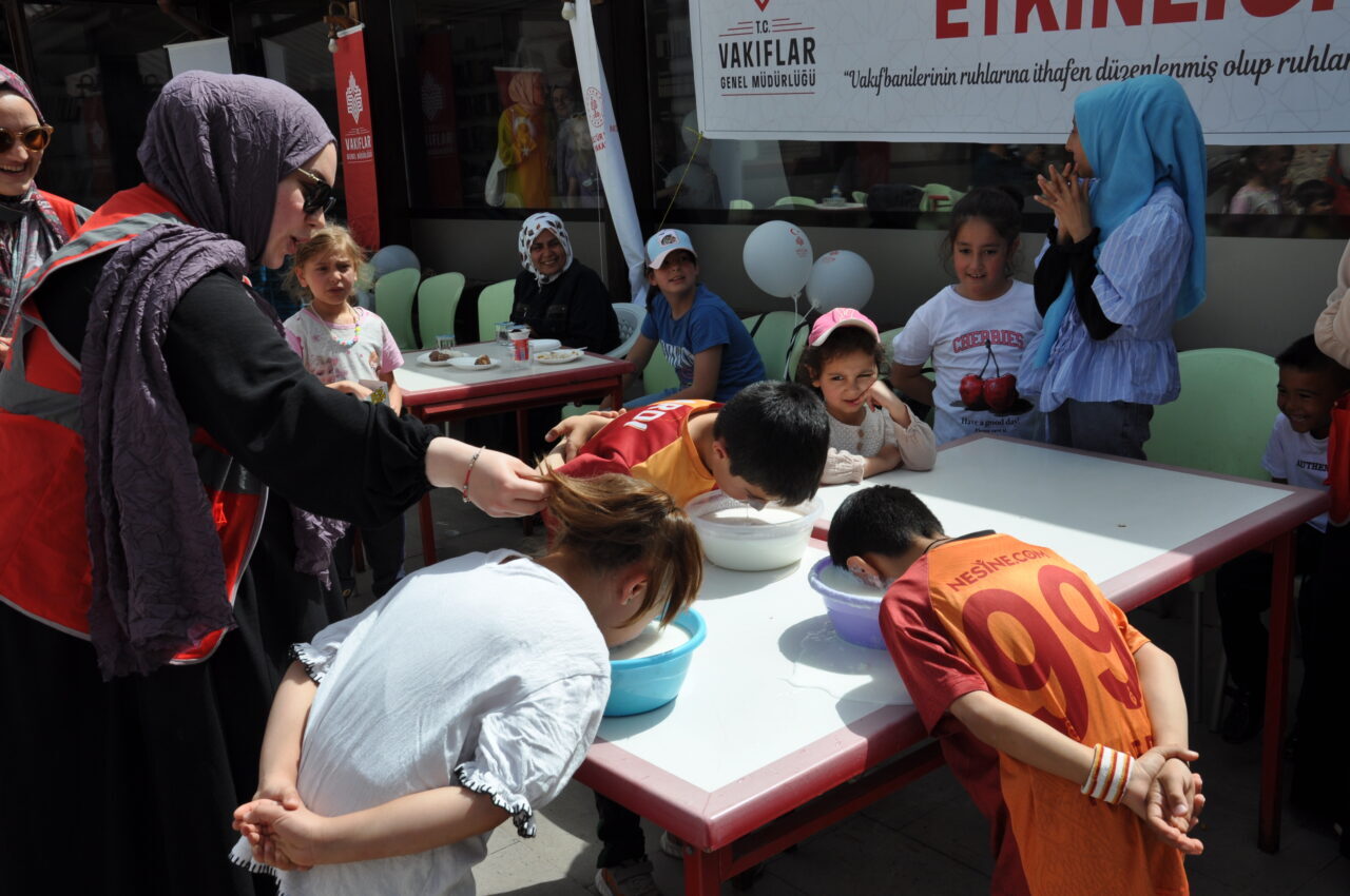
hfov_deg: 53.2
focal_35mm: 36
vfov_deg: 36.8
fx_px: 1348
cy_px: 448
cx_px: 675
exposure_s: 1/400
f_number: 10
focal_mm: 24
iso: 200
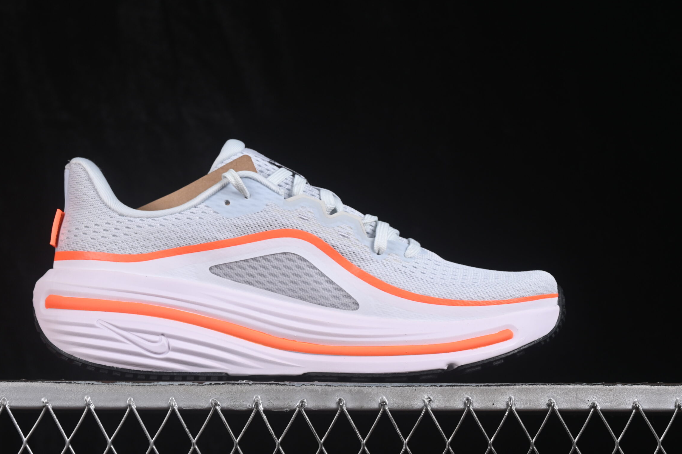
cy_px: 224
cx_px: 303
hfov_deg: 24.2
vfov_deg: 16.3
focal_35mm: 84
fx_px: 1591
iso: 160
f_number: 8
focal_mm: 50
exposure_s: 1/80
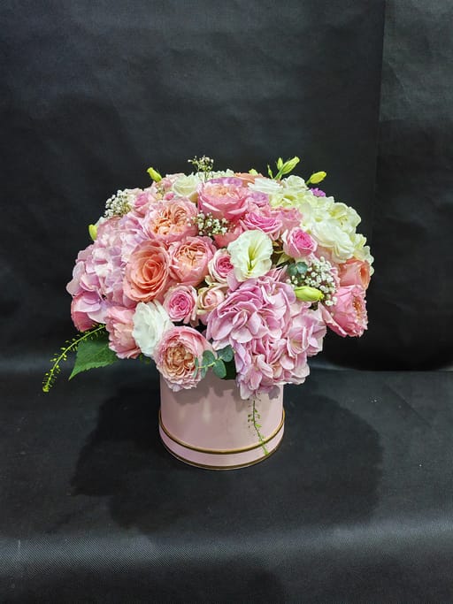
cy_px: 302
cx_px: 226
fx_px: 419
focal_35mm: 24
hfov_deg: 56.8
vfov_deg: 71.6
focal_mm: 6.12
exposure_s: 1/50
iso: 500
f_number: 1.9
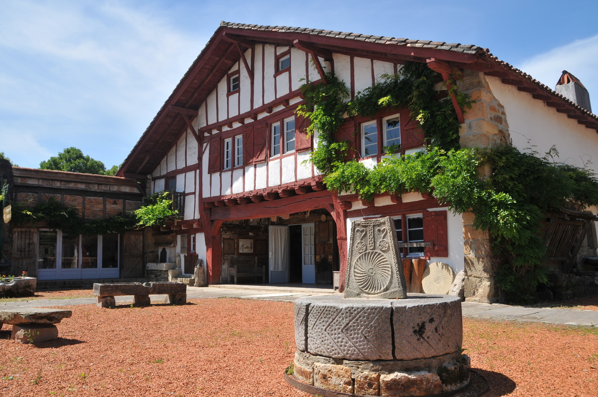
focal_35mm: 30
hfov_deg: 62.0
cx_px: 299
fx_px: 498
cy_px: 198
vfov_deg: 43.5
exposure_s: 1/400
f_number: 8
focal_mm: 20
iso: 200
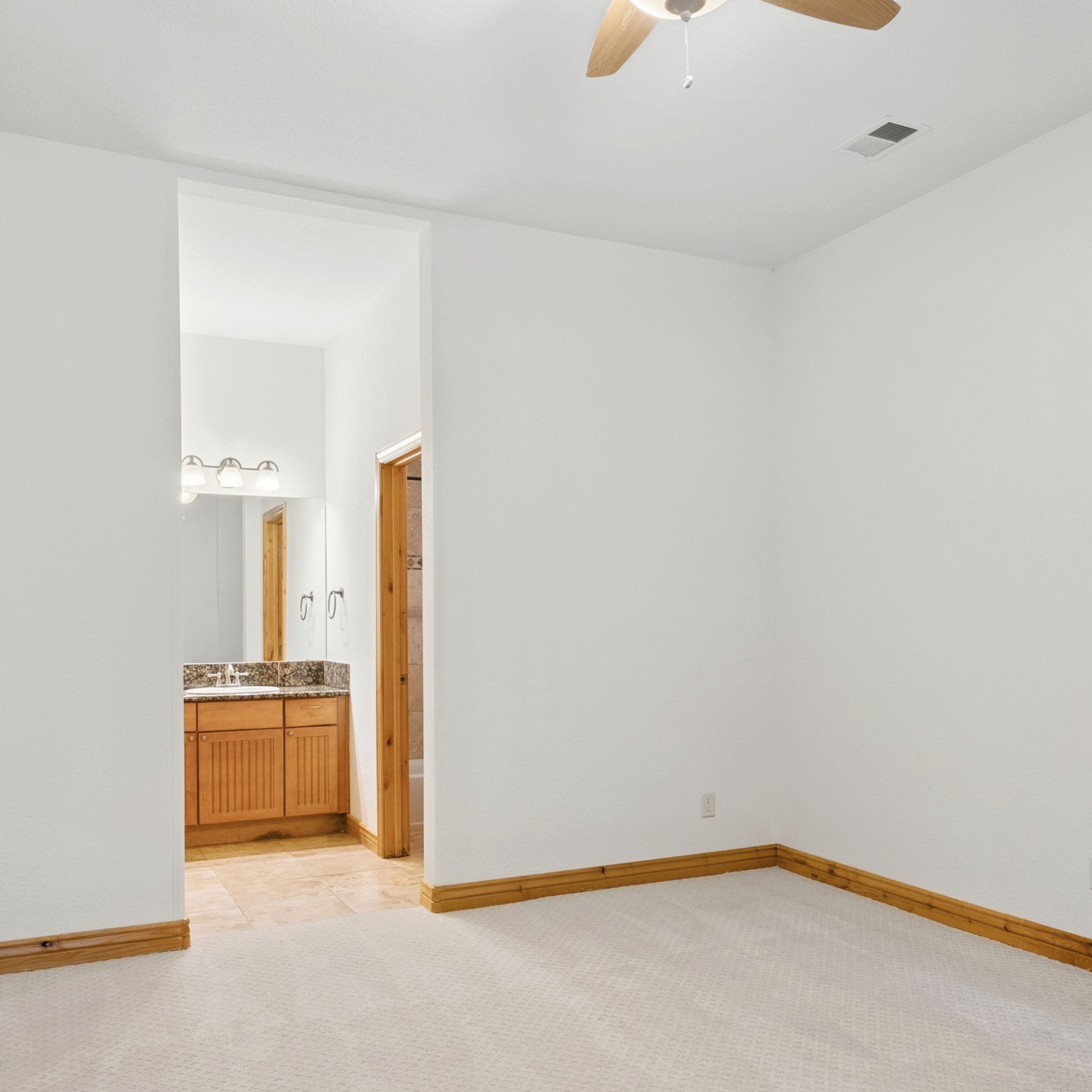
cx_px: 626
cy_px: 643
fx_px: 1035
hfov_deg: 55.4
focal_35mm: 29
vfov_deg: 55.3
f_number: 9
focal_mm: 16
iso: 500
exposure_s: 1/10
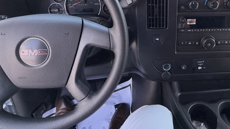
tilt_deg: -28.0
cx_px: 149
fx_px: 165
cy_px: 18
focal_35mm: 27
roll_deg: +3.1
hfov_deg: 68.3
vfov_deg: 40.3
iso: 40
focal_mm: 2.22
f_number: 2.2
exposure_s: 1/223
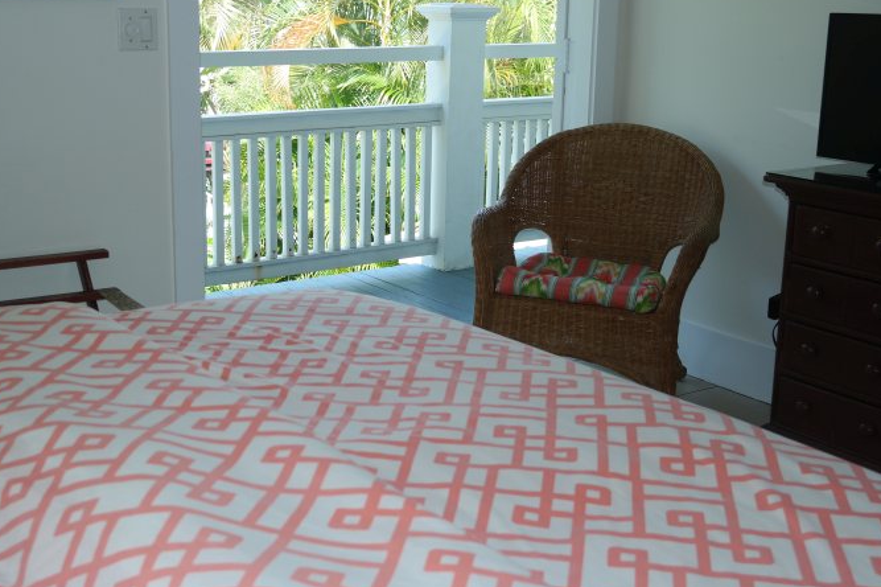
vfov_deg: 28.0
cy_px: 249
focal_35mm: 48
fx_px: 1174
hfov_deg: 41.0
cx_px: 382
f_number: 4
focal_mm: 26
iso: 100
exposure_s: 1/100
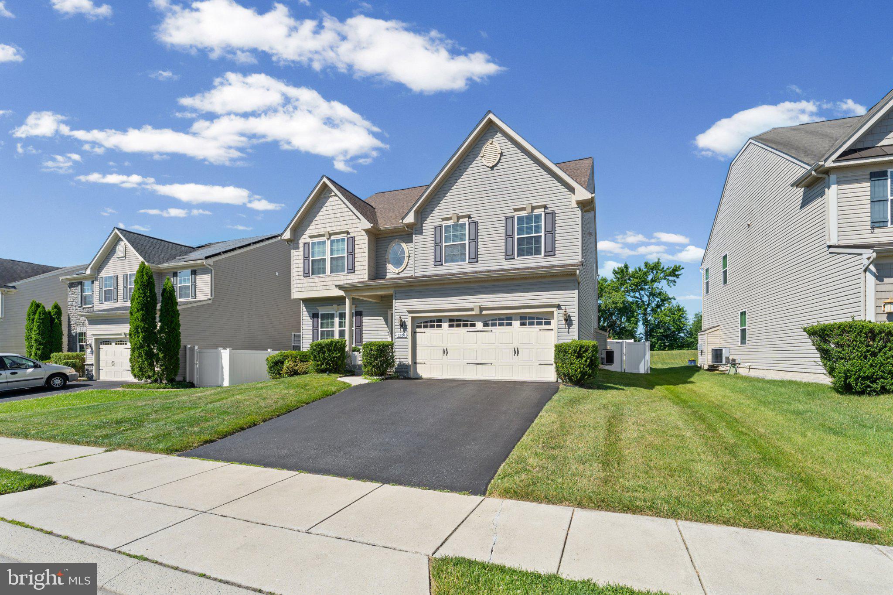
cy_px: 298
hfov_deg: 96.8
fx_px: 397
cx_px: 446
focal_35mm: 16
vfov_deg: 73.7
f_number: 9
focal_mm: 16
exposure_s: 1/250
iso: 160
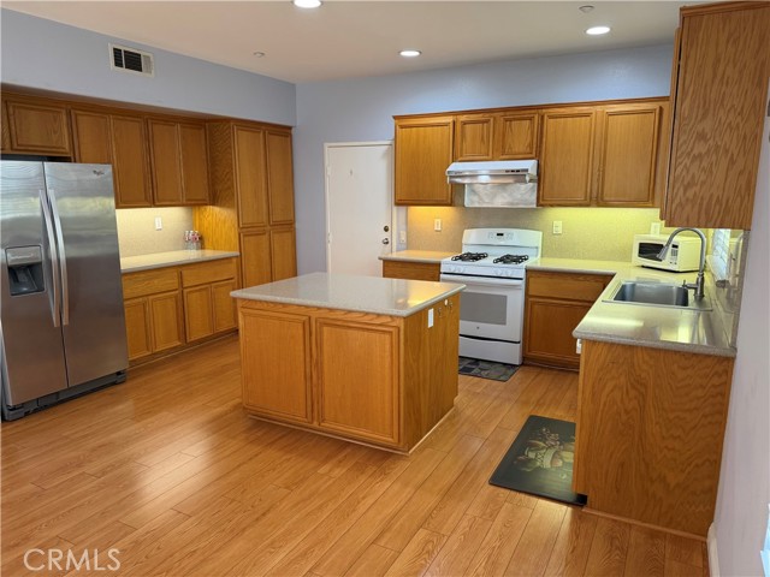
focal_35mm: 24
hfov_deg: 71.6
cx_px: 385
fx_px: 534
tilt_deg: -10.5
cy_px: 288
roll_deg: +0.8
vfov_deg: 56.8
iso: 160
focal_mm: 6.76
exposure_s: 1/60
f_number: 1.78
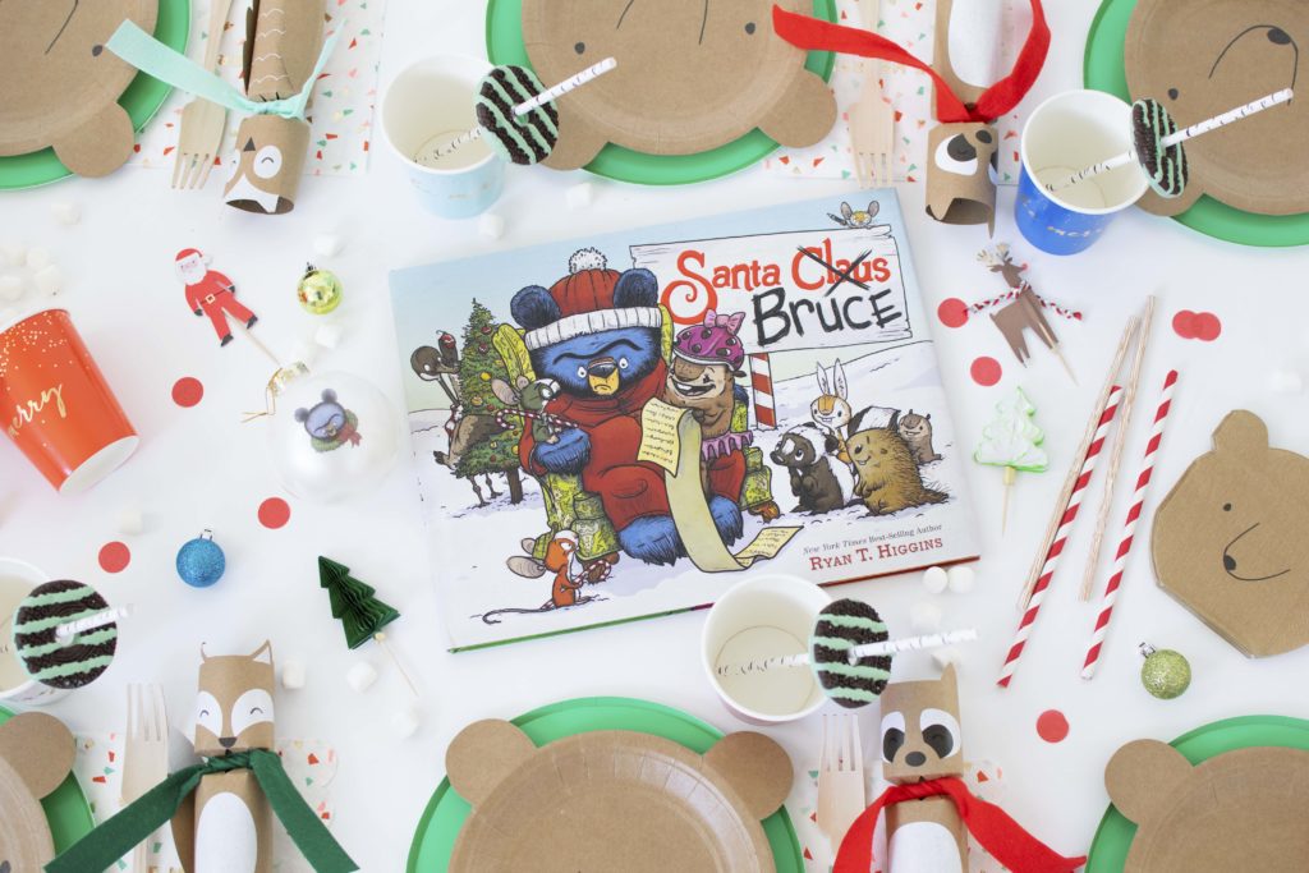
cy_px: 436
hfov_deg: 37.8
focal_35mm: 52
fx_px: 1909
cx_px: 654
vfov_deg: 25.8
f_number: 3.5
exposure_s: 1/100
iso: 500
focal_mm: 35
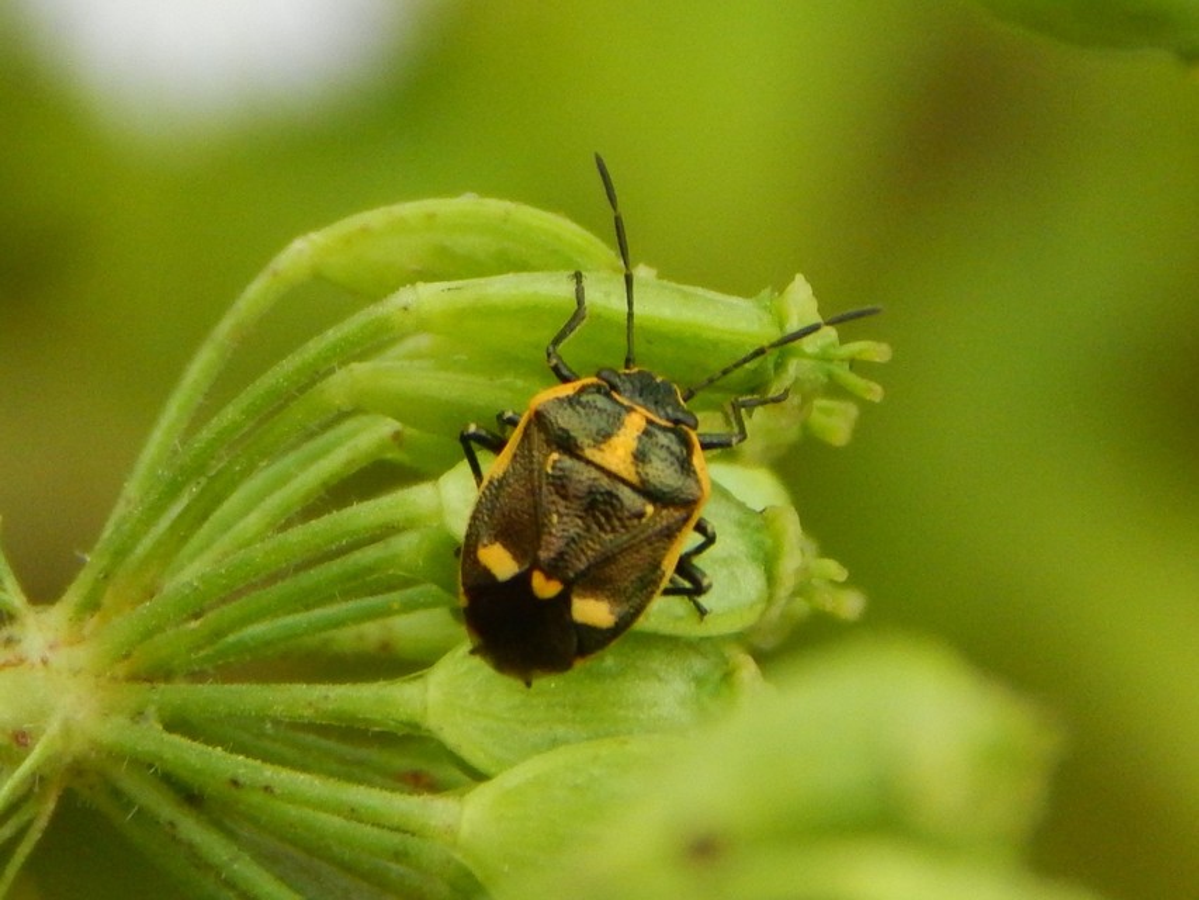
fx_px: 6305
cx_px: 600
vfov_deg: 8.2
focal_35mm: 182
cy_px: 450
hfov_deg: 10.9
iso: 400
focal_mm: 32.8
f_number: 5.3
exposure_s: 1/200
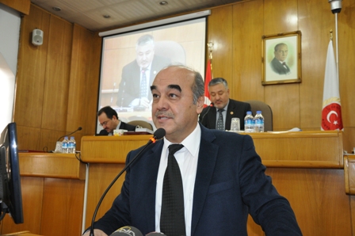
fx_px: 355
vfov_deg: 36.8
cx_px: 178
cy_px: 118
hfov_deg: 53.2
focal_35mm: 36
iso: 800
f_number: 4
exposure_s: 1/15
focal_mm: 24
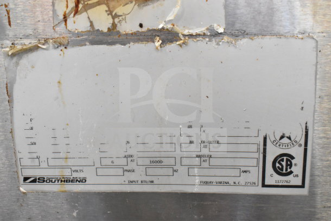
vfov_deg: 29.0
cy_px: 110
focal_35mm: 46
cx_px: 166
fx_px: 428
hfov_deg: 42.3
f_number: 5.6
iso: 6400
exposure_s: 1/125
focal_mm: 31
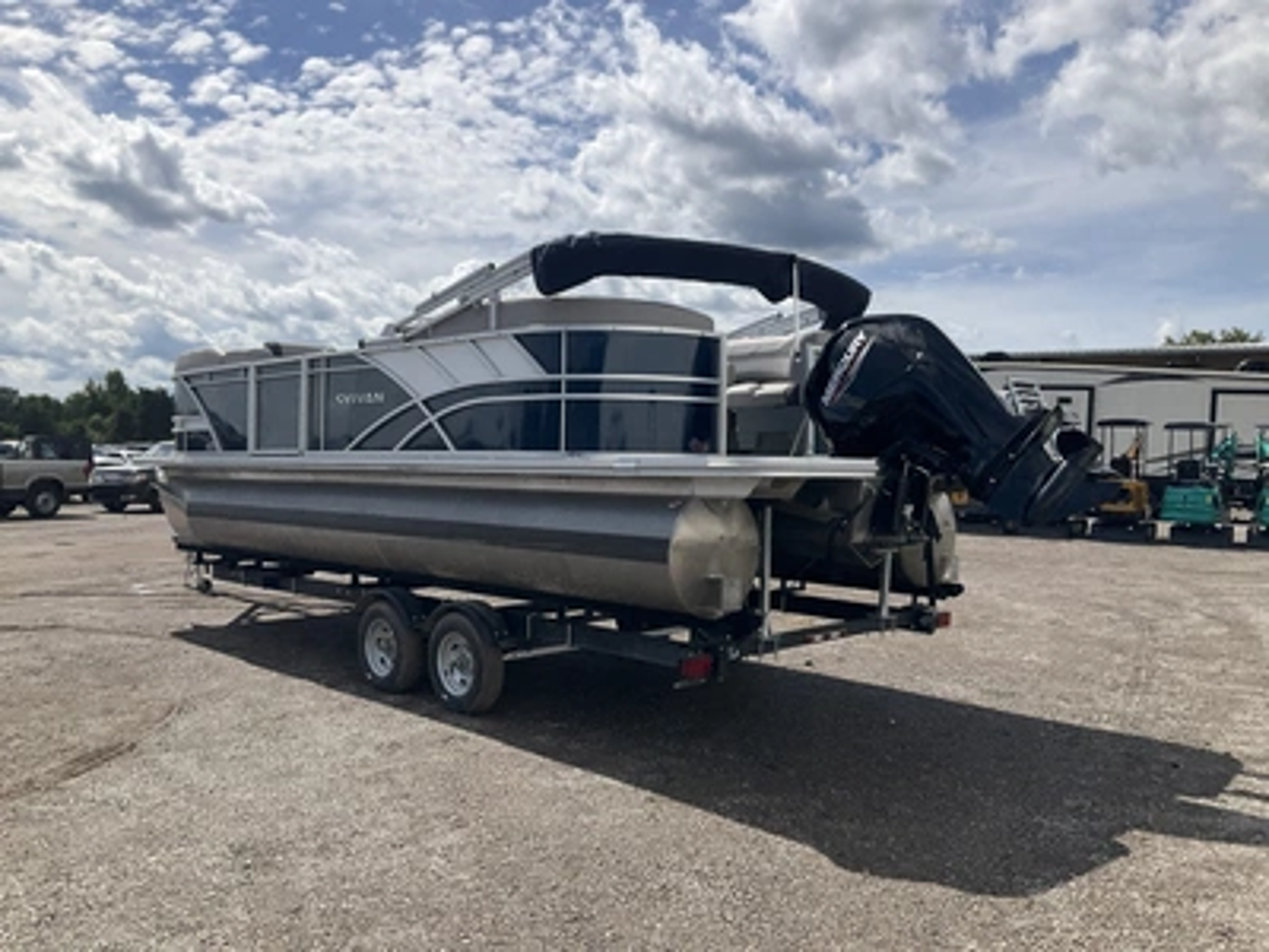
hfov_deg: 61.7
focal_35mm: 29
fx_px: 1063
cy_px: 476
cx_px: 634
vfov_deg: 48.2
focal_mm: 3
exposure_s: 1/3534
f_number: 1.8
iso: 25
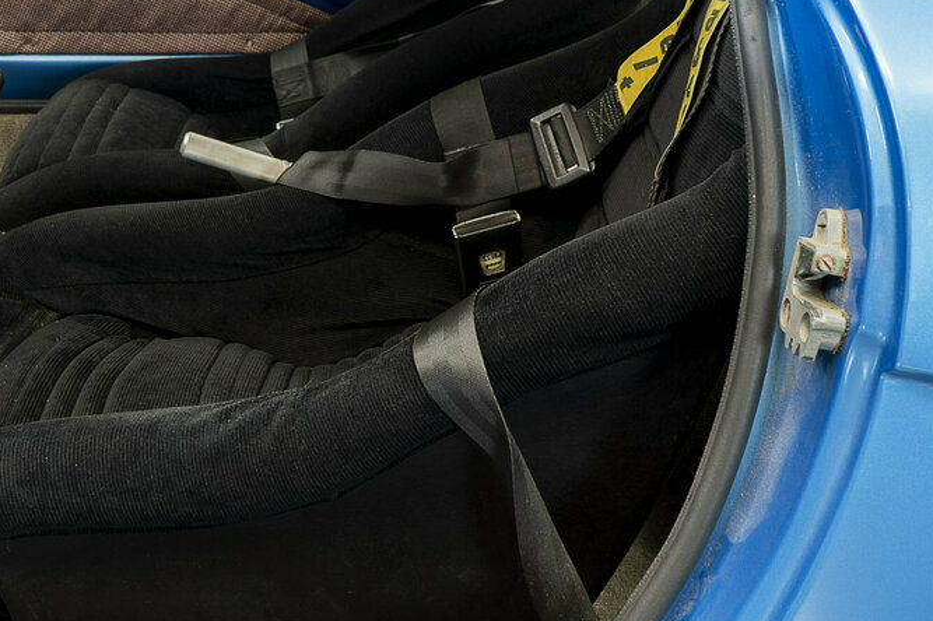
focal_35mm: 63
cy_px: 98
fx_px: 1632
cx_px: 322
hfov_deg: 31.7
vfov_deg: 21.2
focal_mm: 35
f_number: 9
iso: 250
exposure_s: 2.5
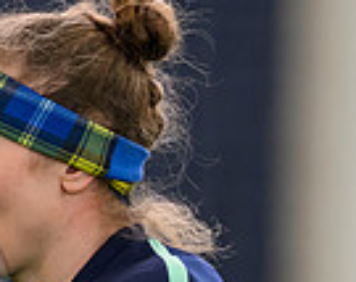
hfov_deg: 1.0
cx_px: -71
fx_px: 20724
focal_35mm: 1974
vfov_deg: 0.8
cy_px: 336
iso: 3200
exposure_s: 1/1250
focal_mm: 400
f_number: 2.8
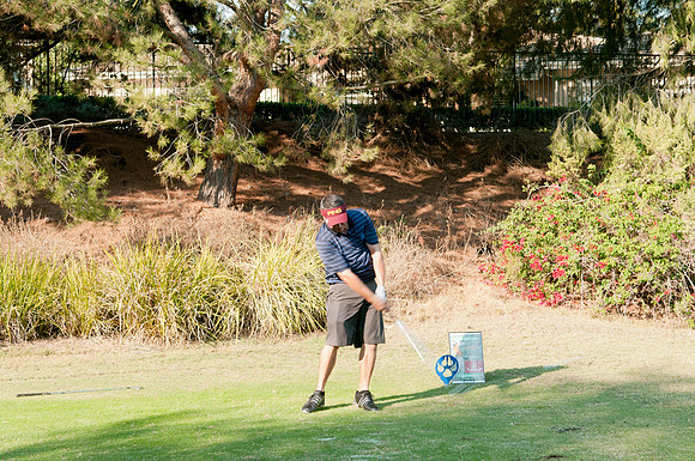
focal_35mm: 57
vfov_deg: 23.7
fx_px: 1099
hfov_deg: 35.1
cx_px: 348
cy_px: 230
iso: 250
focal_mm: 38
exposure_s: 1/200
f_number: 5
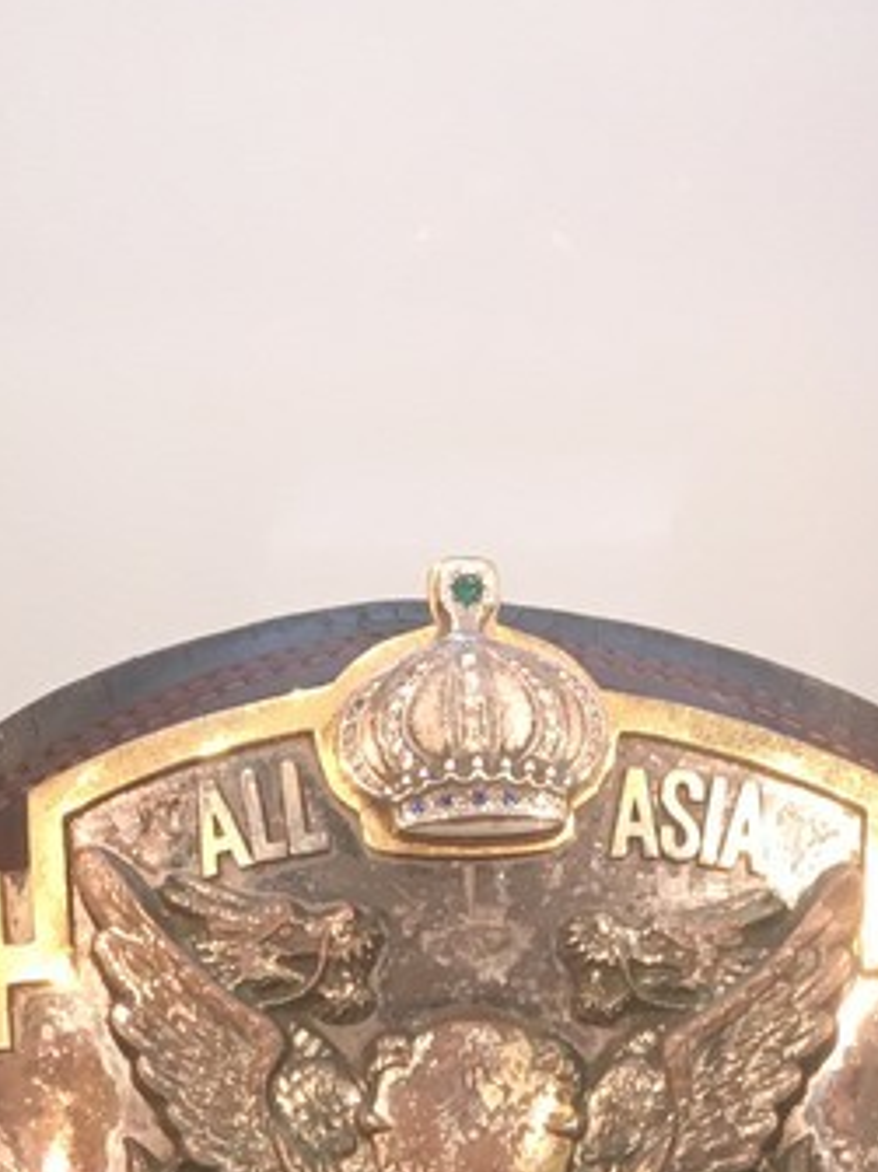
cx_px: 476
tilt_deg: -39.5
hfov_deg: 14.2
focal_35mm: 104
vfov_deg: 16.3
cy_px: 2022
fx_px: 3519
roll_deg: +3.5
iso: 32
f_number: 2.2
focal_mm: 4.15
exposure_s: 1/40
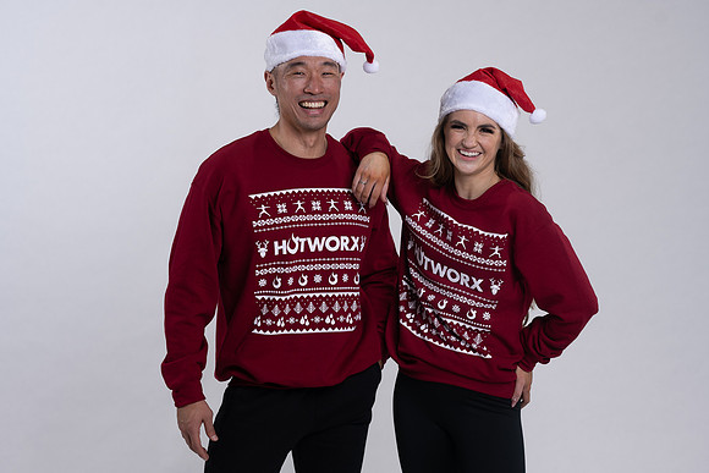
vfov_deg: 16.1
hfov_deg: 23.9
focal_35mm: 85
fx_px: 1674
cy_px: 236
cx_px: 354
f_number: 4
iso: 125
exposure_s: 1/125
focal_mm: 85
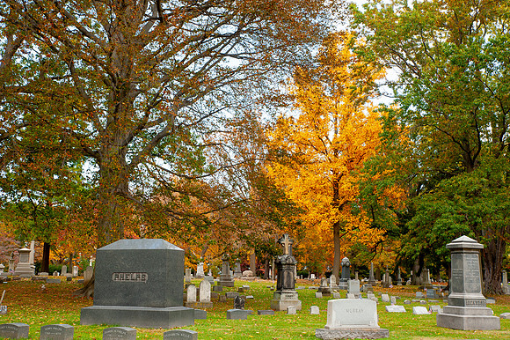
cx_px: 255
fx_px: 623
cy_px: 170
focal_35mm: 44
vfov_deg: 30.5
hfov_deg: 44.5
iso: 400
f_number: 9
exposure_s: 1/160
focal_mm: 44
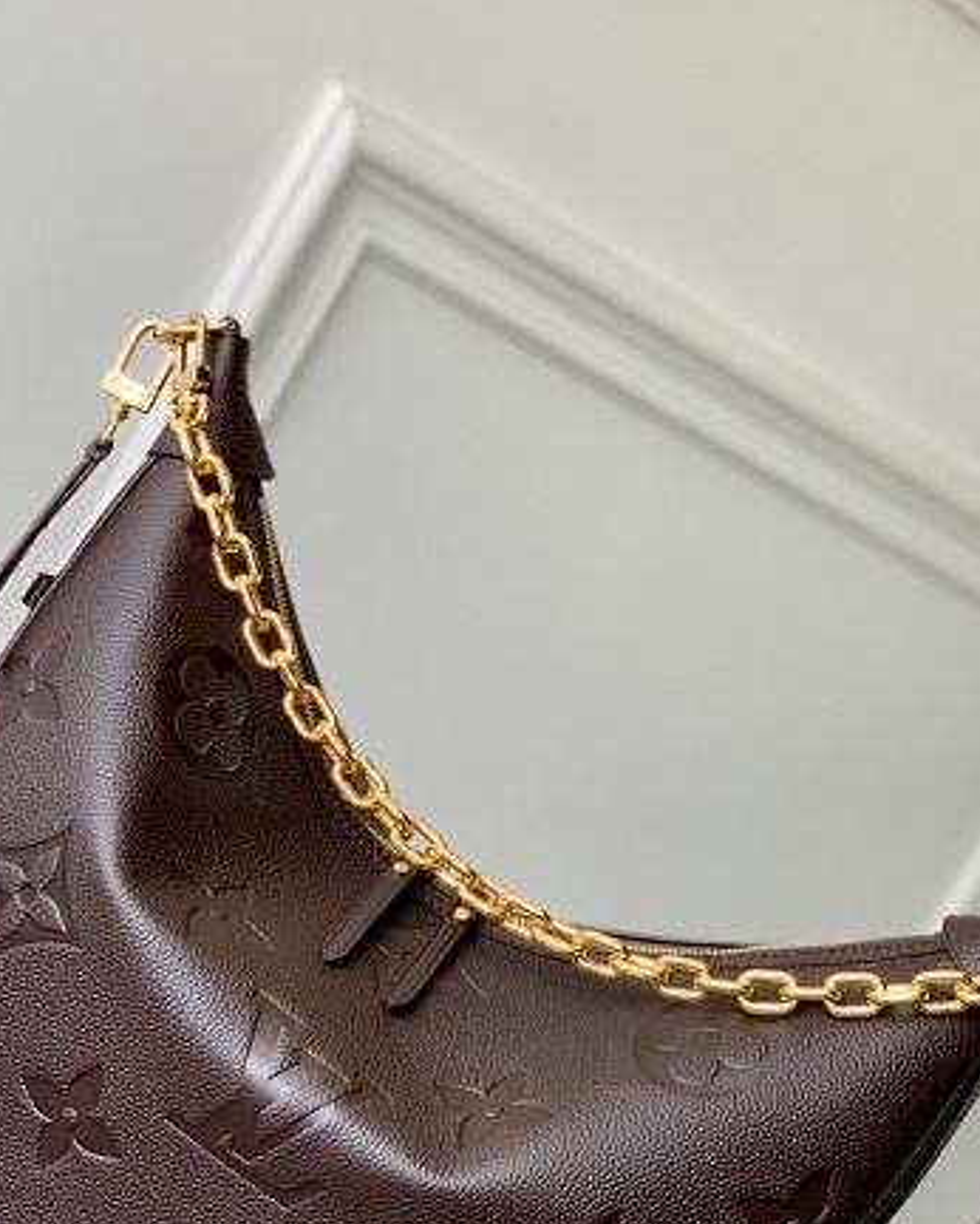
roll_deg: -30.6
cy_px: 944
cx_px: 493
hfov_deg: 16.4
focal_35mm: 94
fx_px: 3406
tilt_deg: -9.1
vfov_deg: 20.2
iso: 32
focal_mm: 6
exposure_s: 1/122
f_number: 2.4
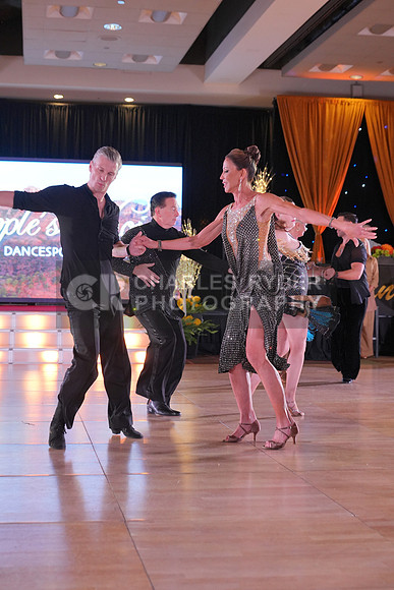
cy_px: 295
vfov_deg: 33.9
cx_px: 197
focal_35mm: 59
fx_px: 968
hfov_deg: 23.0
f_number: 4
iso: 2500
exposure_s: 1/400
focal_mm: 59
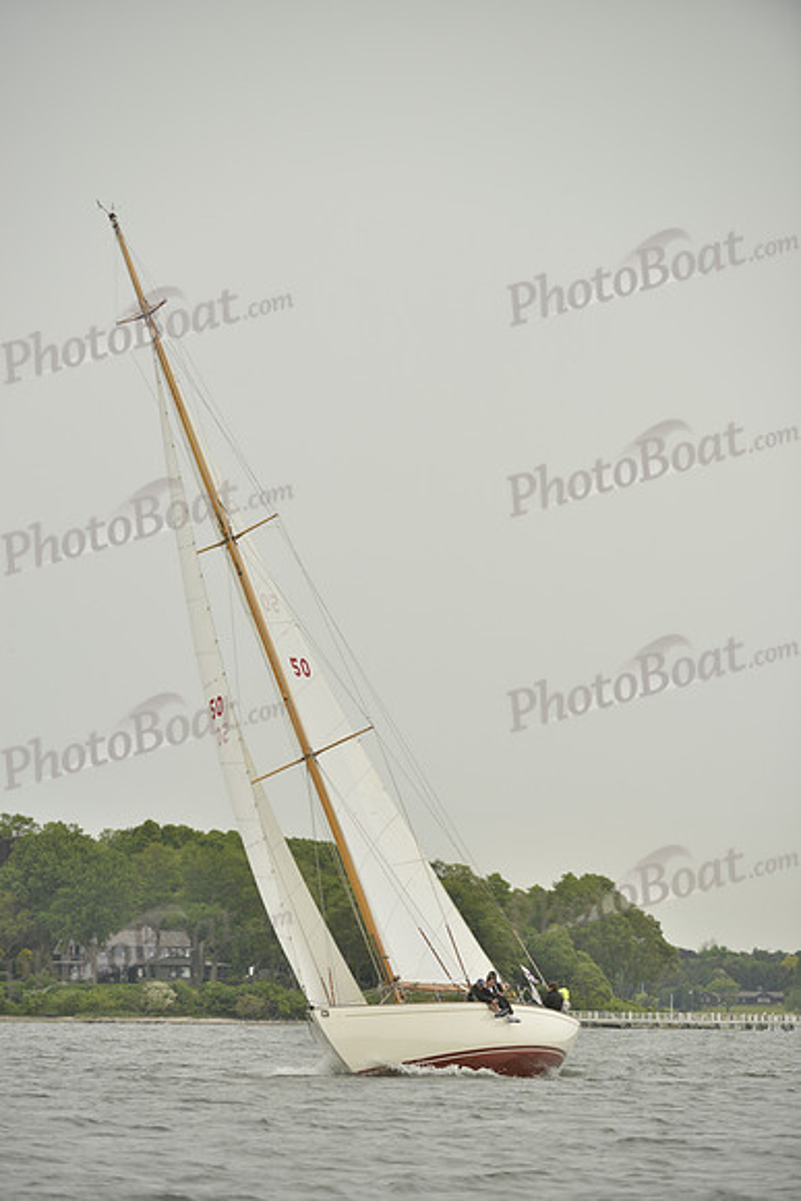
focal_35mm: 220
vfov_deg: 9.4
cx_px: 400
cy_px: 600
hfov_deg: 6.2
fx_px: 7338
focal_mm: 220
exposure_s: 1/800
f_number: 4
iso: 400
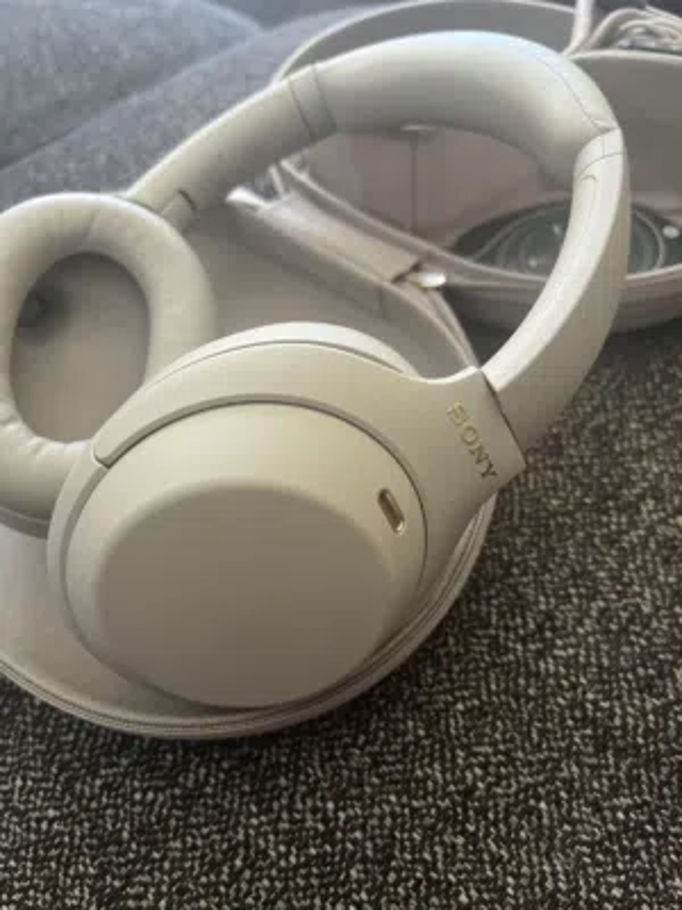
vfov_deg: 67.3
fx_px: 683
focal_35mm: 26
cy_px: 455
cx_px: 341
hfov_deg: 53.1
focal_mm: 5.1
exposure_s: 1/60
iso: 400
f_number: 1.6
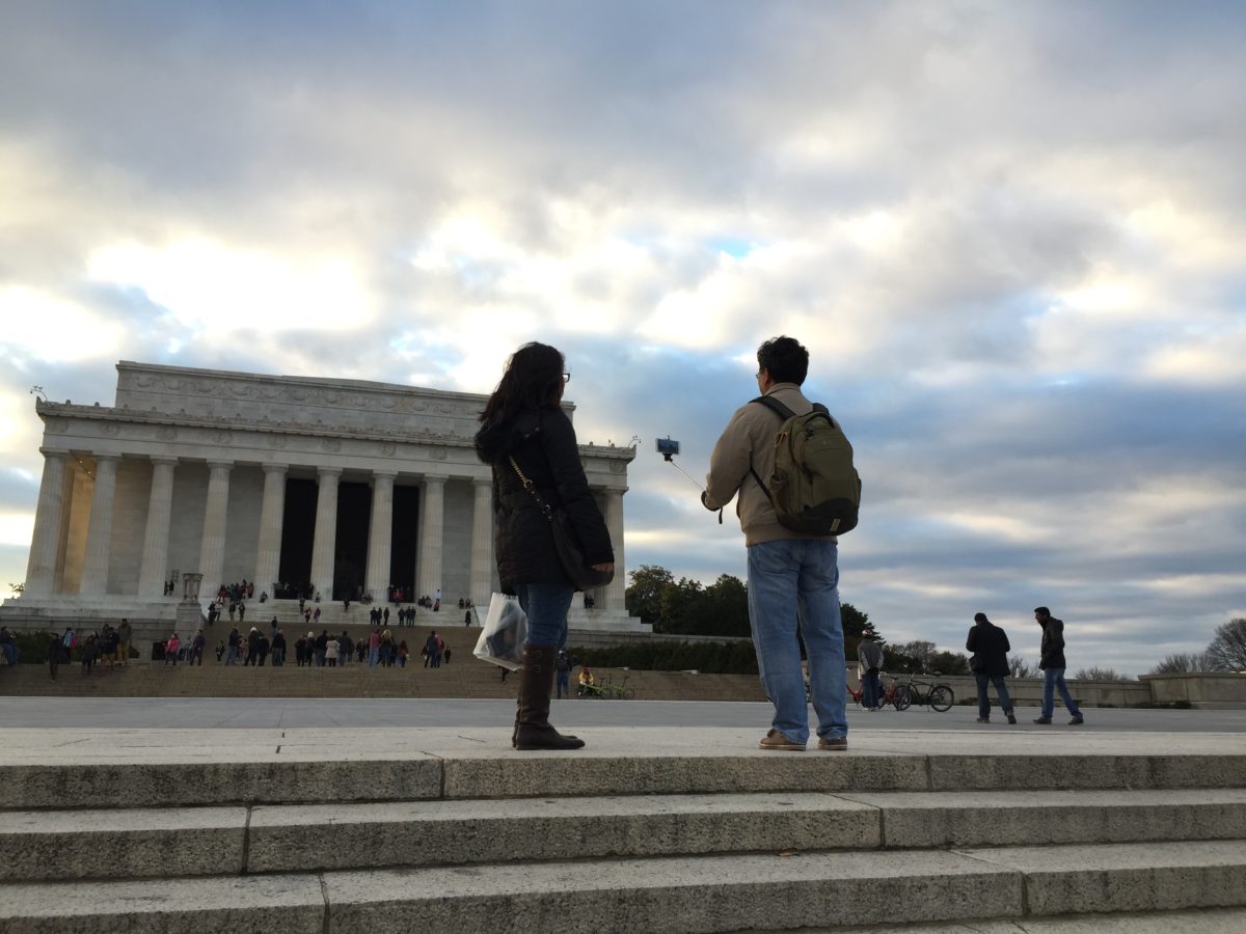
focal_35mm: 29
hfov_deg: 61.7
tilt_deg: +13.2
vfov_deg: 48.2
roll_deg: +0.1
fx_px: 1044
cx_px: 623
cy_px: 467
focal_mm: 4.15
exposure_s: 1/186
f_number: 2.2
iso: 32
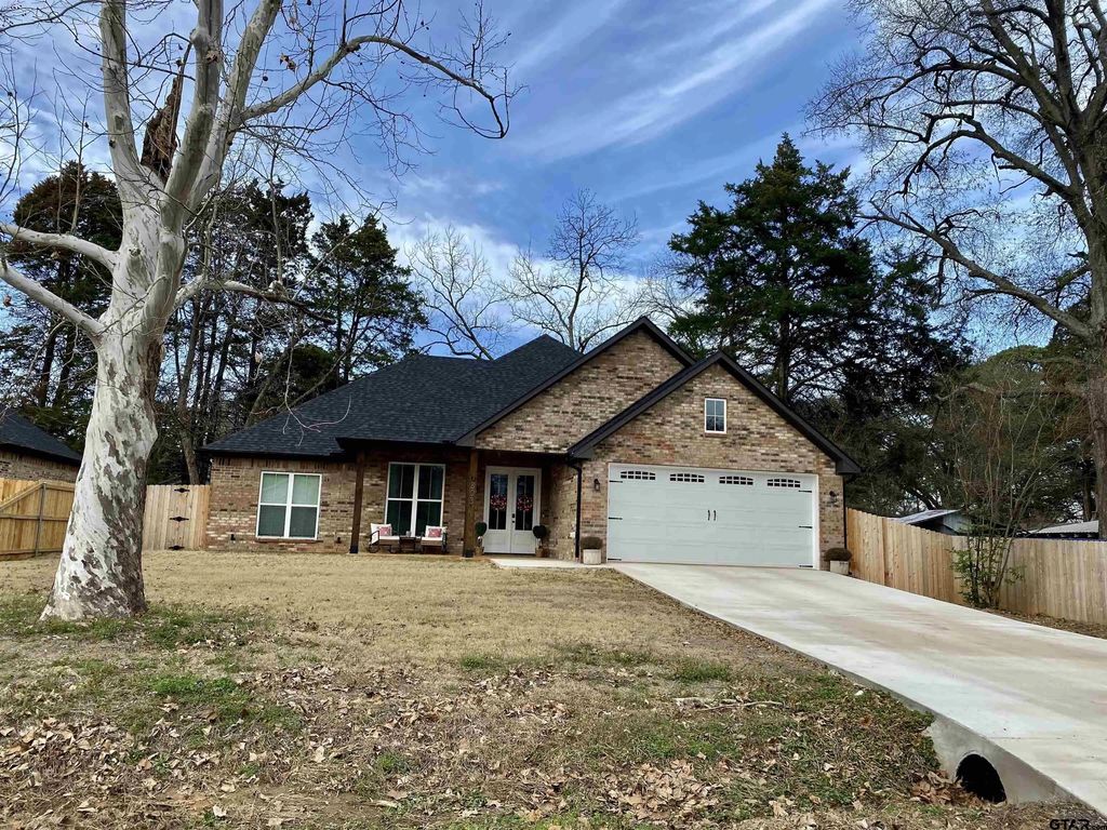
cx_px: 554
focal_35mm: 26
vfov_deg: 53.1
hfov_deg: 67.3
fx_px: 831
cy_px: 415
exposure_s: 1/1157
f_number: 1.8
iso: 32
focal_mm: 4.25
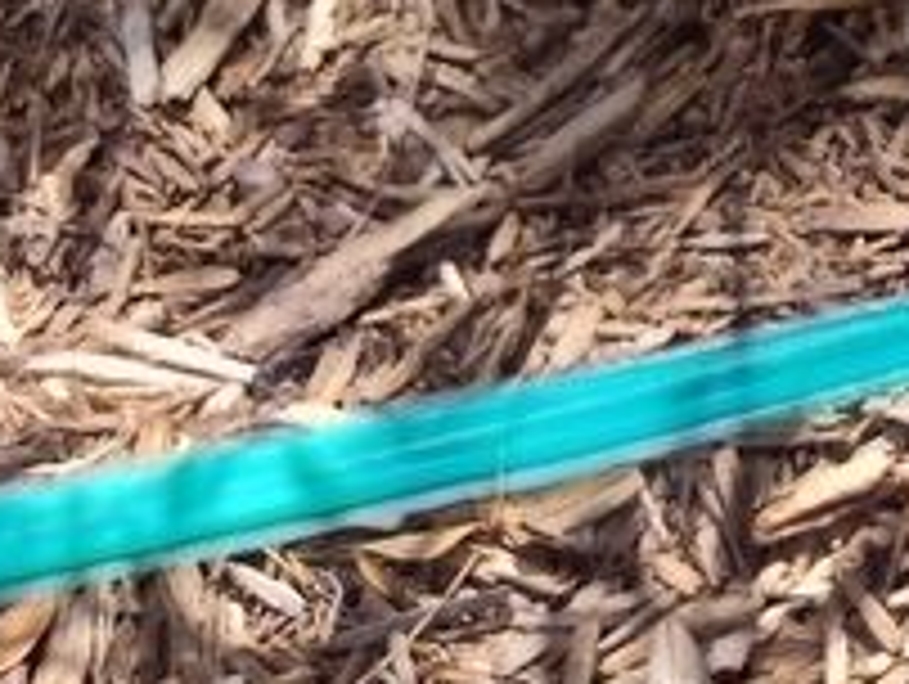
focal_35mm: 91
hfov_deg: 18.0
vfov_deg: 14.4
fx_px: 2392
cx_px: 1534
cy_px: -531
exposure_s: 1/1057
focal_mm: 5.56
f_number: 1.8
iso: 100
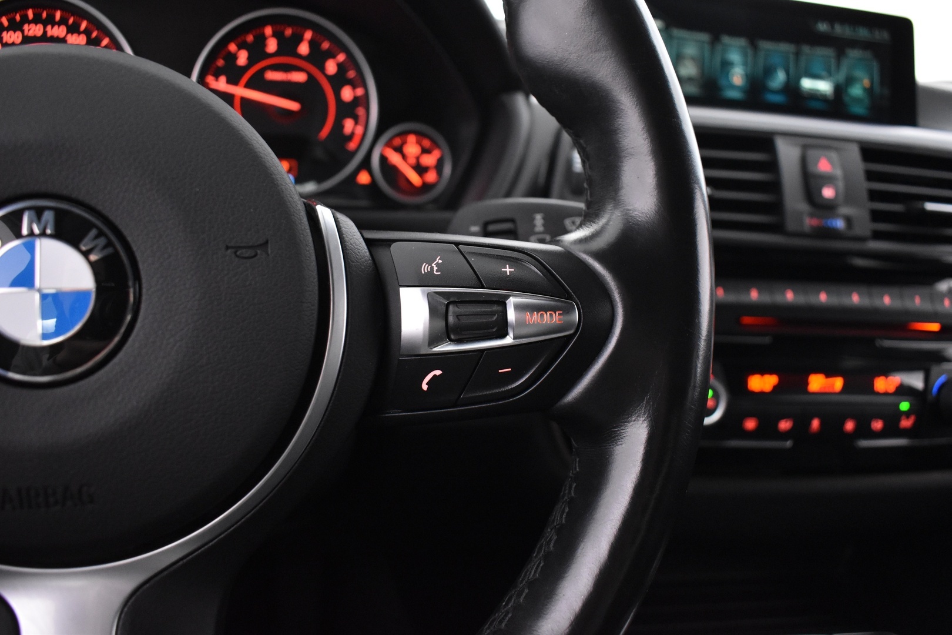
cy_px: 318
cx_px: 476
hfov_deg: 61.9
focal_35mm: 30
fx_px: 793
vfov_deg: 43.6
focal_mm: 20
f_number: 3.8
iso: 3200
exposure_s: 1/25
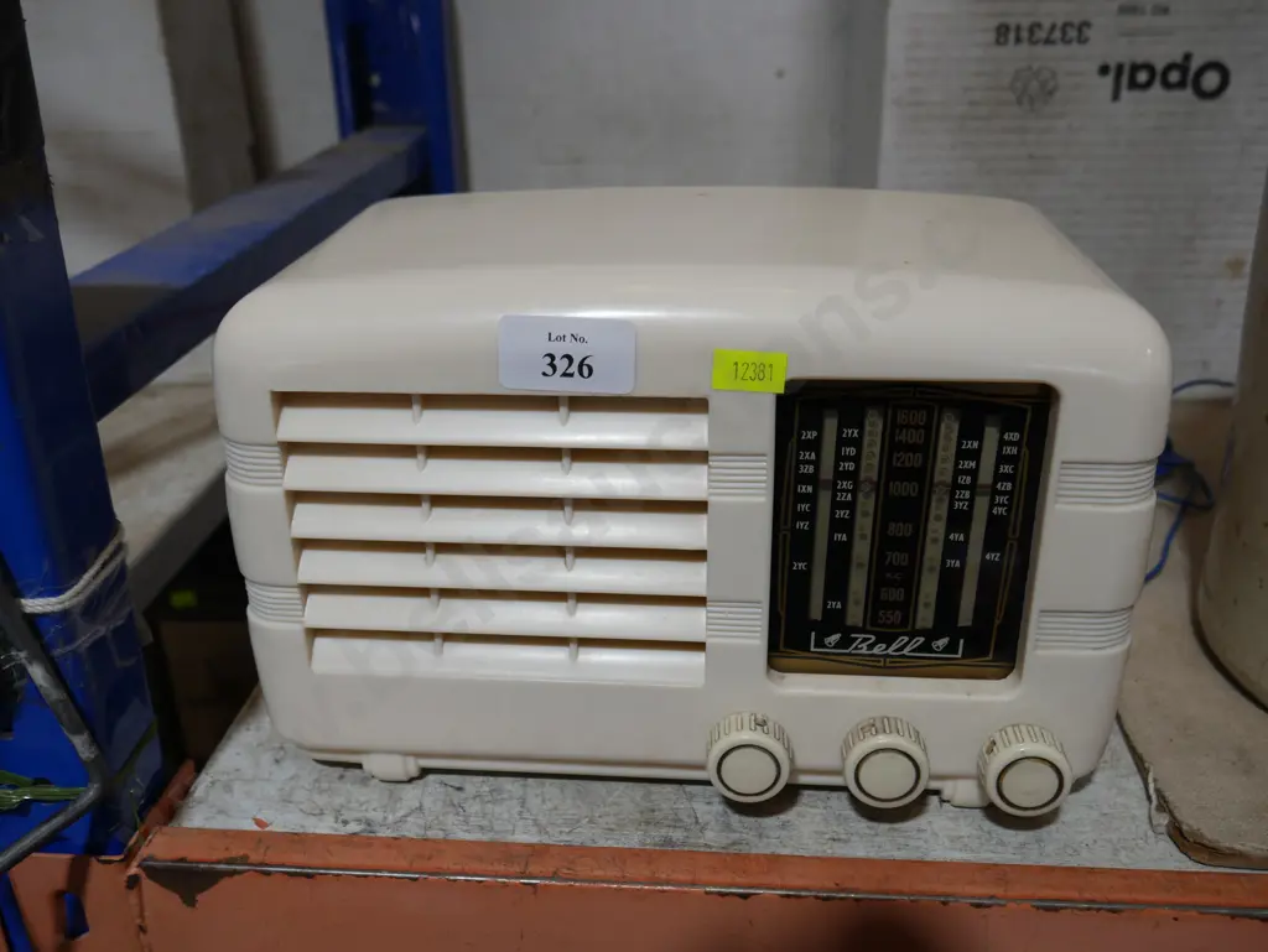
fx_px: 1099
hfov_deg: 59.9
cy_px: 476
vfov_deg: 46.8
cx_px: 634
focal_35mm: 30
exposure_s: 1/125
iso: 200
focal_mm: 15
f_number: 4
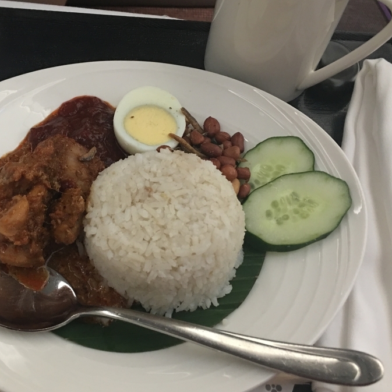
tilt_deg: -49.9
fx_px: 500
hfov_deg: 42.2
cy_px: 196
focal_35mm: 39
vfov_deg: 42.8
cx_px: 128
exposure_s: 1/4
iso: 100
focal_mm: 4.15
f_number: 2.2
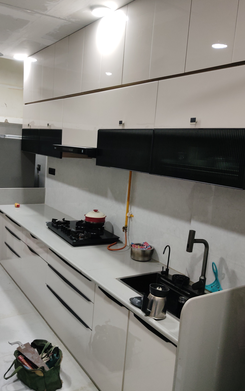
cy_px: 196
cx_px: 112
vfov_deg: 61.2
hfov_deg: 40.6
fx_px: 331
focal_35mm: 31
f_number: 1.8
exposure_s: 1/50
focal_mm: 4.25
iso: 210
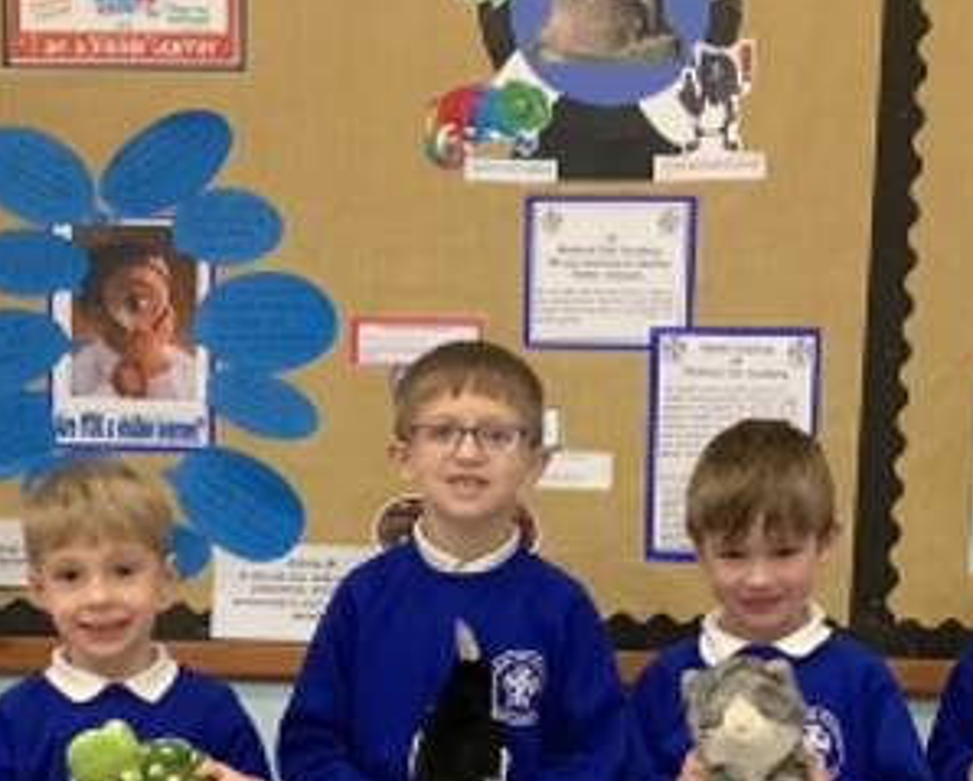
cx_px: 451
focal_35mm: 69
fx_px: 1989
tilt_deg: -5.7
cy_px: 716
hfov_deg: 27.5
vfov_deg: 21.7
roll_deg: +0.1
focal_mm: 3.3
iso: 320
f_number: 2.4
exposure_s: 1/33
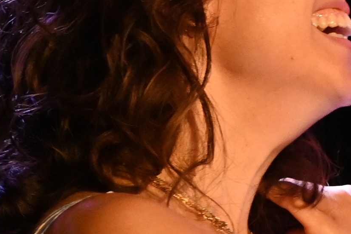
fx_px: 3666
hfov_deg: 5.4
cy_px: 394
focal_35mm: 376
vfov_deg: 3.6
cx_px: 586
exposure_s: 1/250
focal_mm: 50
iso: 3200
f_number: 3.2
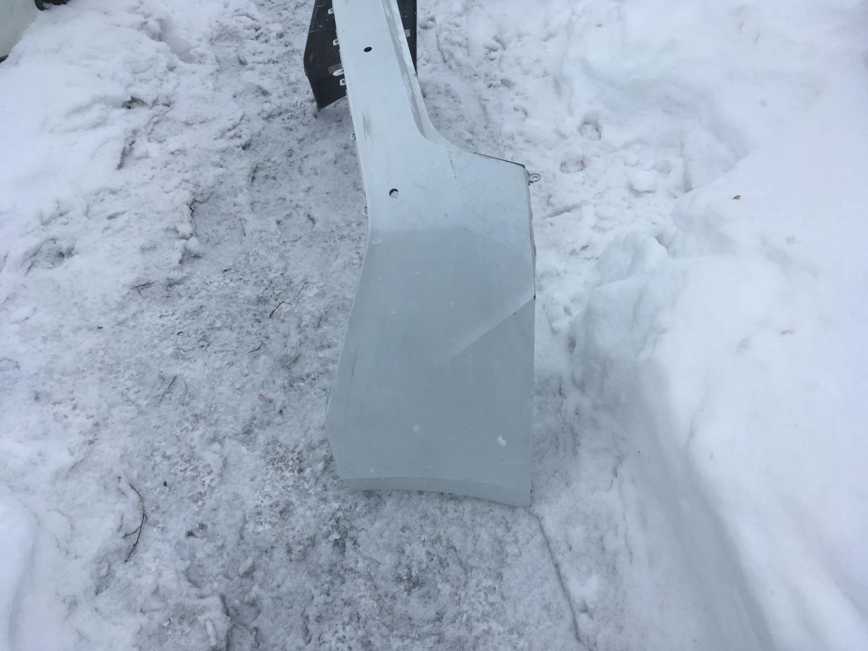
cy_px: 326
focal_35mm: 29
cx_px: 434
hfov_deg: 61.7
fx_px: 727
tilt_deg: -46.9
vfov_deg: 48.2
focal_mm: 4.15
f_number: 2.2
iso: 25
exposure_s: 1/1425
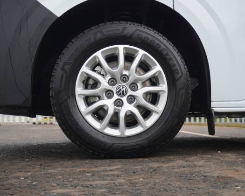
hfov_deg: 33.3
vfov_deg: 26.9
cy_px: 98
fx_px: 410
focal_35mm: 57
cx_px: 126
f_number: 4.5
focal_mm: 33
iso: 250
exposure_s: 1/60
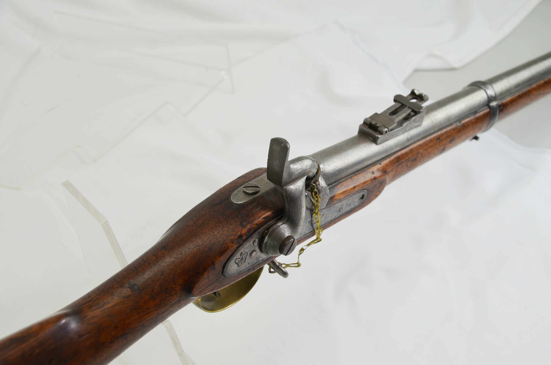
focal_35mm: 48
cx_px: 276
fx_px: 733
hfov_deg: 41.2
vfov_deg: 28.0
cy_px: 182
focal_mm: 32
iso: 220
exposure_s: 1/125
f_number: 5.6
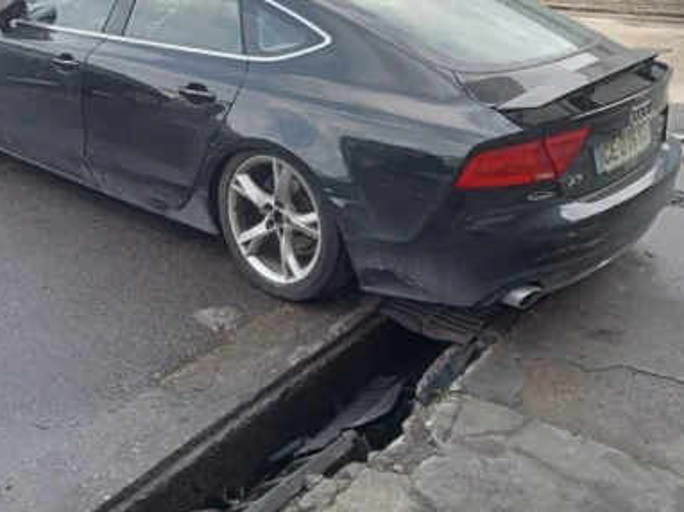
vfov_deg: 32.4
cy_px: 145
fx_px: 869
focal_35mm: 44
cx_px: 301
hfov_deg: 42.9
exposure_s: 1/144
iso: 100
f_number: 2.2
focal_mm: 3.46
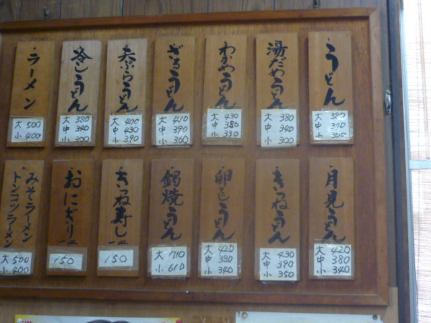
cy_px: 162
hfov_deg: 36.8
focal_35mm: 52
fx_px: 647
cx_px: 216
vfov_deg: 28.0
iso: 320
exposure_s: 1/30
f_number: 2.8
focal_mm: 5.5
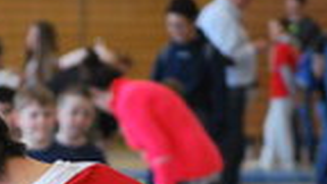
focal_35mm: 370
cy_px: 250
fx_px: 3212
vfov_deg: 3.3
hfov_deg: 5.8
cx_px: 59
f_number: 4.5
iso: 800
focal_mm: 85
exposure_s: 1/80
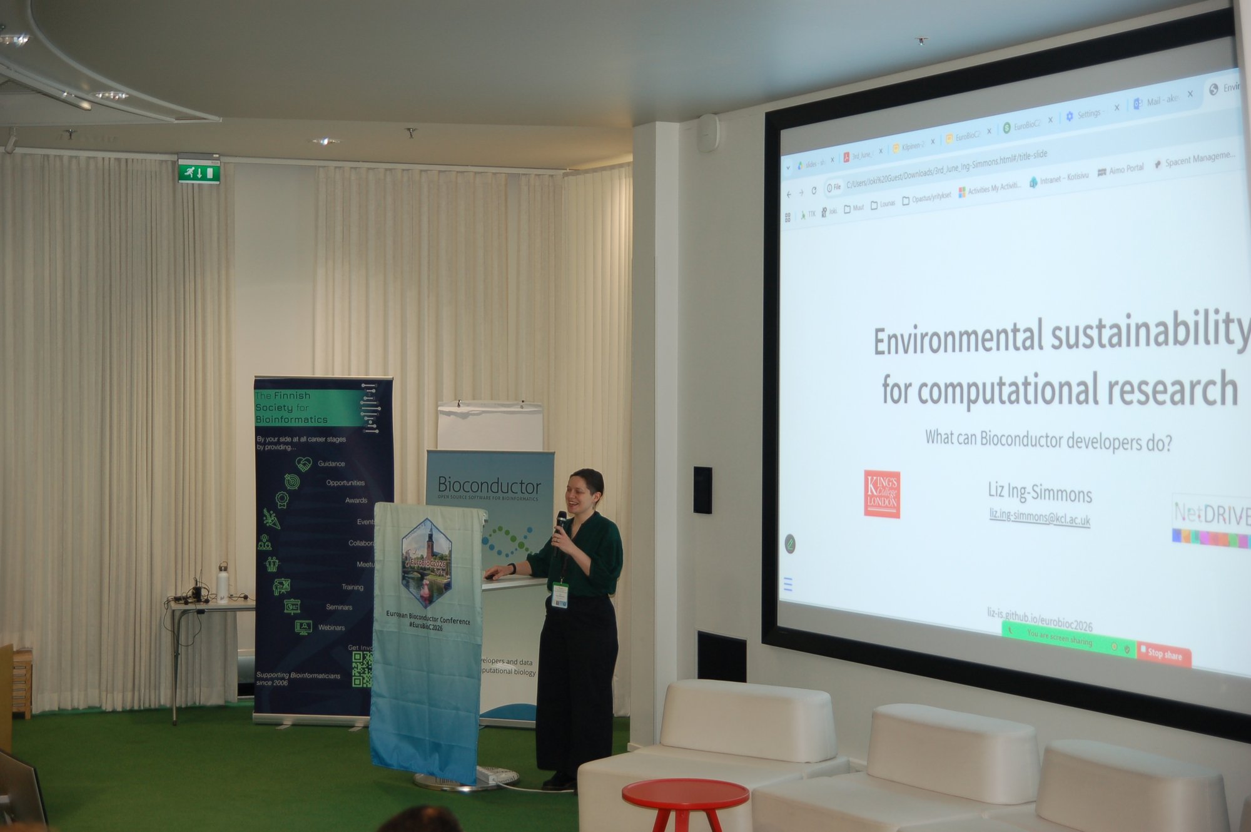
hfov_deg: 35.1
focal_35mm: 57
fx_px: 1979
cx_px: 626
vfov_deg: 23.7
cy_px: 416
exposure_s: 1/60
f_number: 2.8
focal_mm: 38
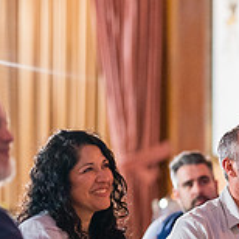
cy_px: 213
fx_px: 2125
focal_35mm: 272
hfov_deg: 6.4
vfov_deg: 6.4
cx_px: 337
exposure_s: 1/250
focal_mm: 85
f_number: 1.4
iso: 1600
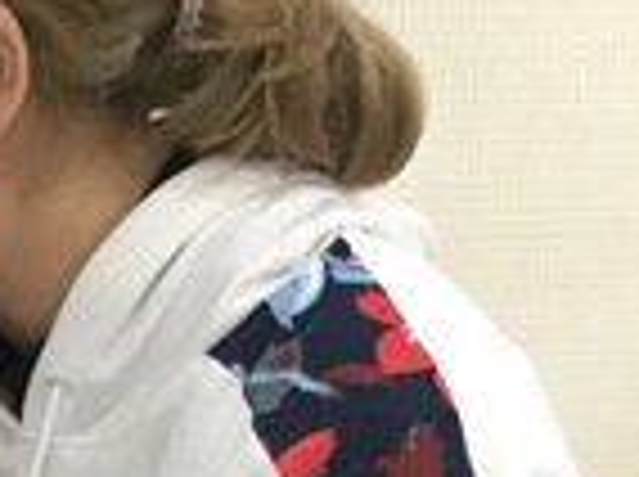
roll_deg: -1.2
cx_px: -490
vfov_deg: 9.9
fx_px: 2635
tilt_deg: -14.8
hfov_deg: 12.7
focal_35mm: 143
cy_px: 781
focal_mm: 4.15
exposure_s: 1/24
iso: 250
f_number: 2.2
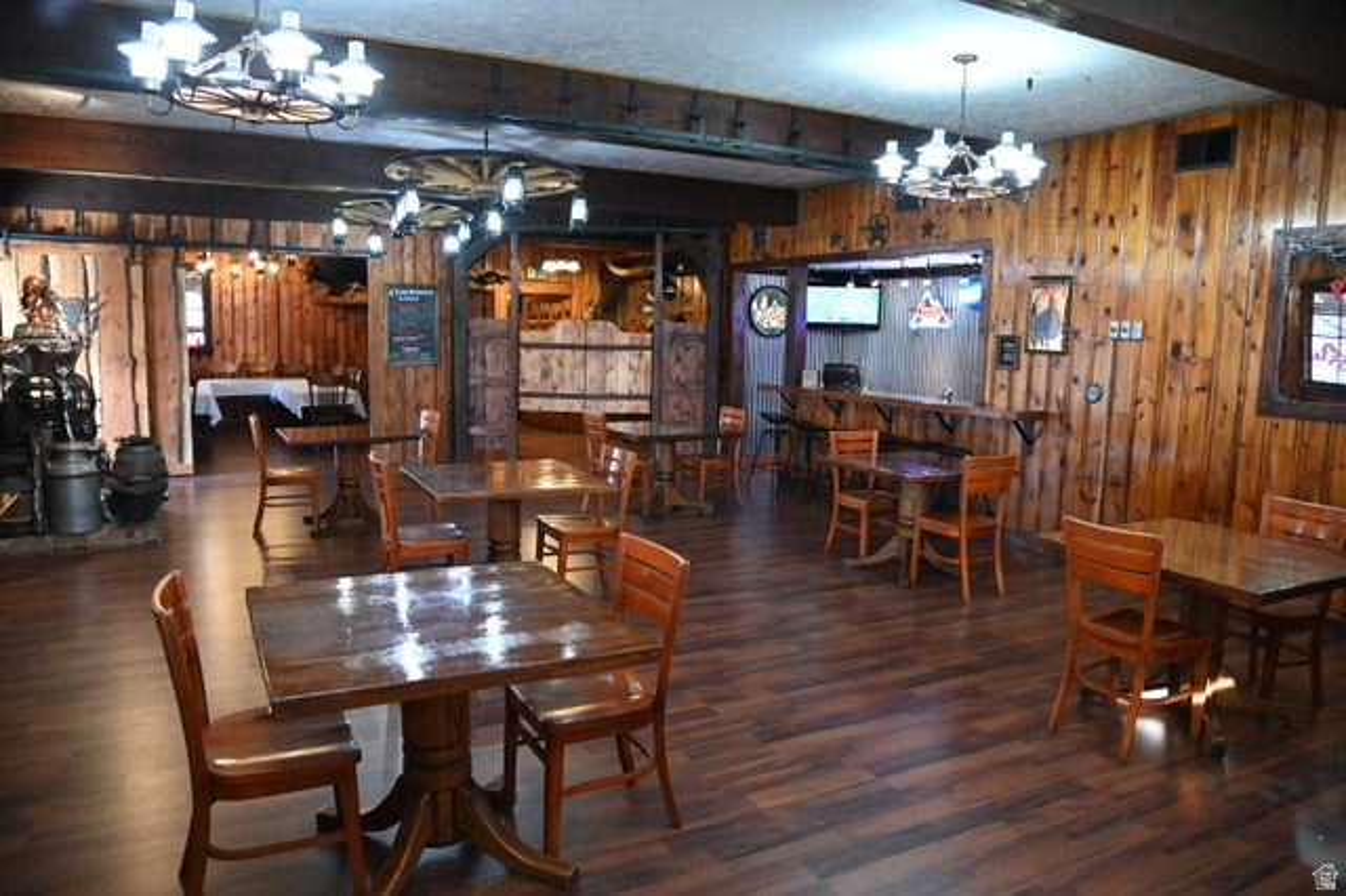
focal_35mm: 24
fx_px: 897
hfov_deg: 73.8
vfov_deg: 53.1
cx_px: 673
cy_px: 448
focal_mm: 24
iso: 3600
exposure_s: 1/60
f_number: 4
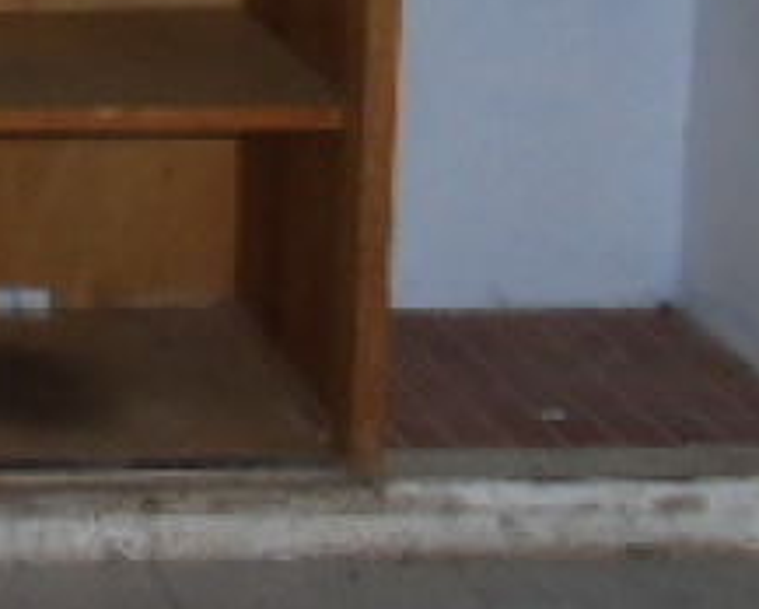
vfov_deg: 12.8
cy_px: -280
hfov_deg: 15.3
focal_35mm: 115
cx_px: -409
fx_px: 2586
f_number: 3.4
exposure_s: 1/8
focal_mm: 4.4
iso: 200
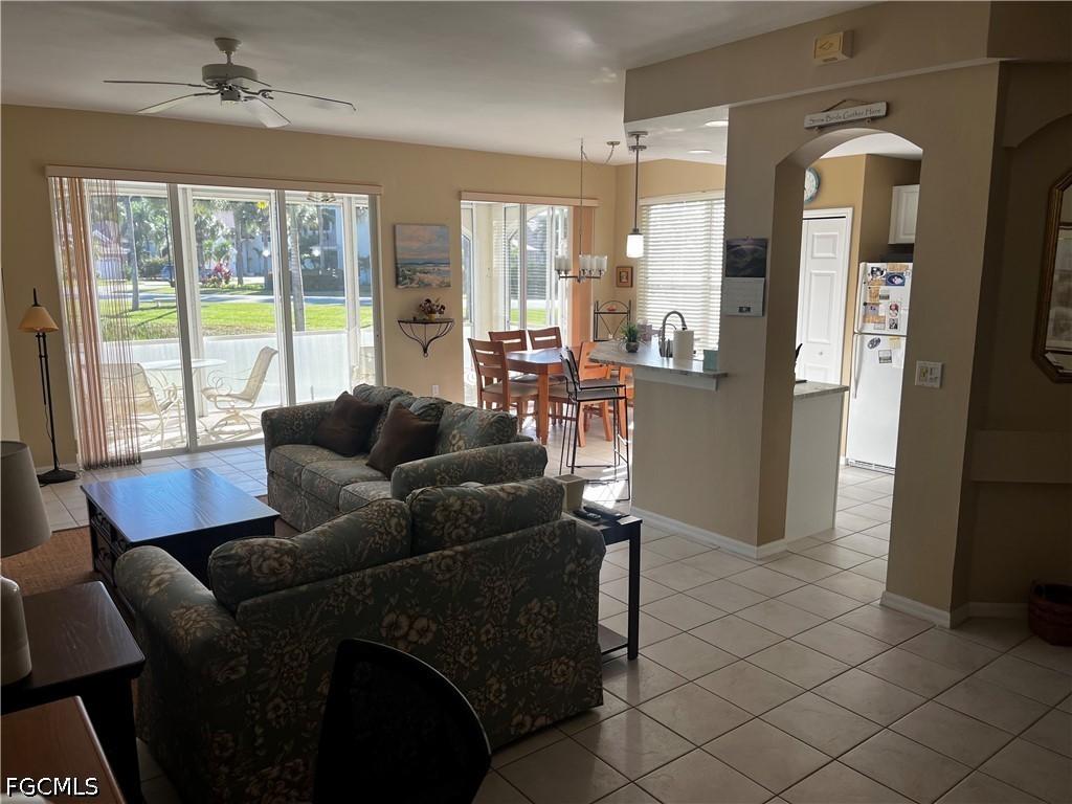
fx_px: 805
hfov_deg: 67.3
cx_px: 536
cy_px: 402
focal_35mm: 26
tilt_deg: -9.9
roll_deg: +0.8
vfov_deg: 53.1
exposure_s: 1/207
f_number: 1.6
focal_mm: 5.1
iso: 40
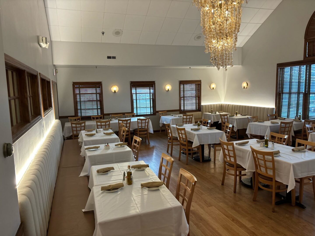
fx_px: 237
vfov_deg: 53.1
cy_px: 118
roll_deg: +0.7
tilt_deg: -7.0
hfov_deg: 67.3
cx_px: 158
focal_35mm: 26
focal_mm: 5.96
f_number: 1.6
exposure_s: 1/60
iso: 250
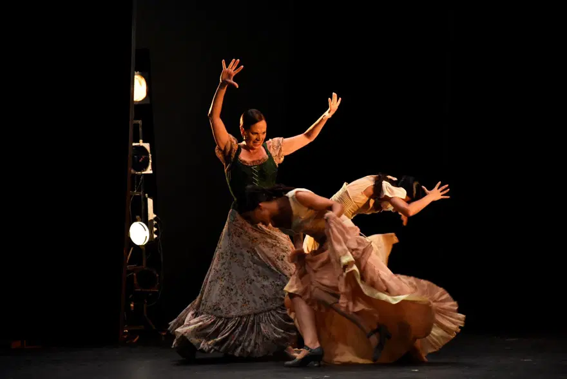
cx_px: 284
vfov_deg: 9.6
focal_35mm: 142
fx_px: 2246
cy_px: 190
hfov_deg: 14.4
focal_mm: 95
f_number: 5.3
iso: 6400
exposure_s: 1/200
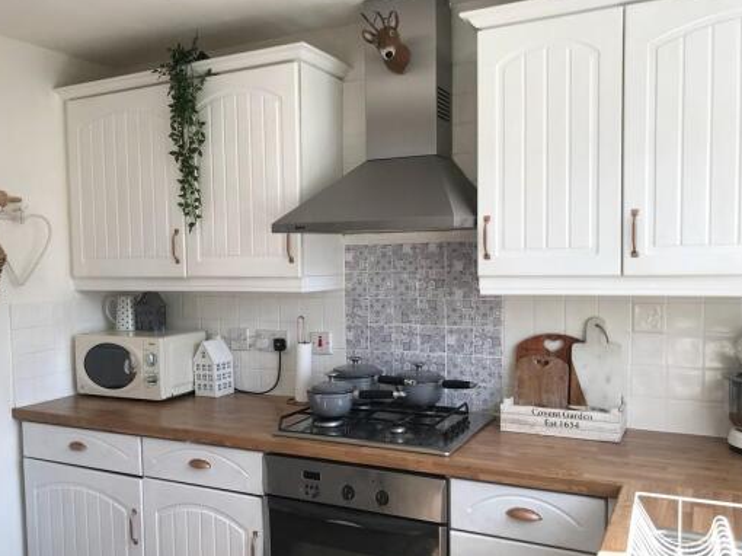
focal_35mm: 32
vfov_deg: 44.1
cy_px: 309
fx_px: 686
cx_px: 338
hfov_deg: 56.8
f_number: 1.8
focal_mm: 3.99
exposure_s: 1/151
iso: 20
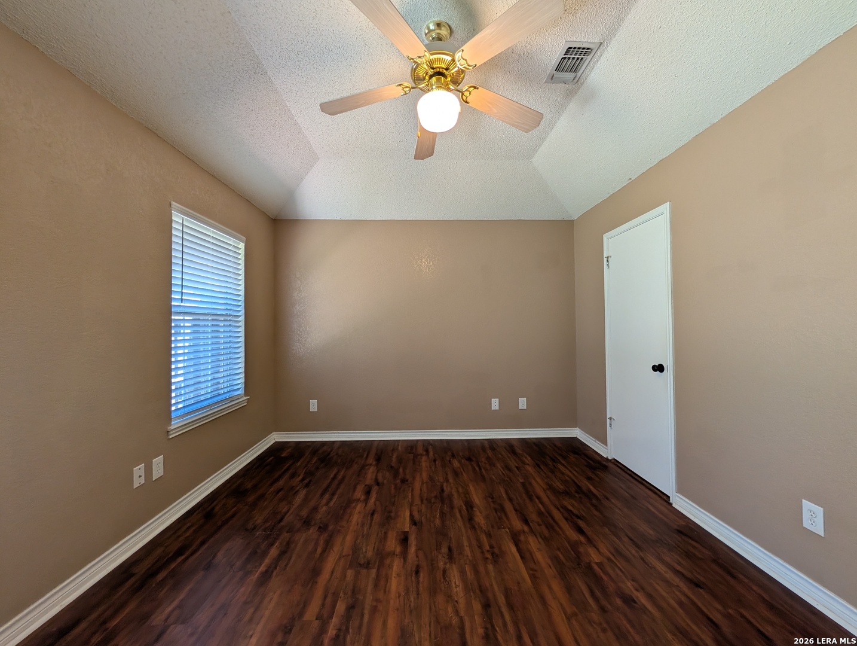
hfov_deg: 110.5
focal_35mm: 12
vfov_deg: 94.7
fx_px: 298
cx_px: 428
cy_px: 323
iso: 51
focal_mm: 2.02
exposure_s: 1/60
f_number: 1.7
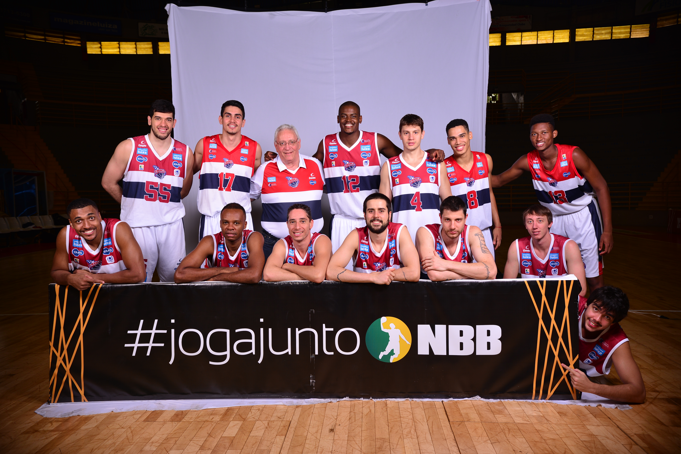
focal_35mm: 32
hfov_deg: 58.7
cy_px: 227
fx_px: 606
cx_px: 340
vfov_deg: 41.1
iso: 200
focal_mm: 32
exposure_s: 1/200
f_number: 7.1
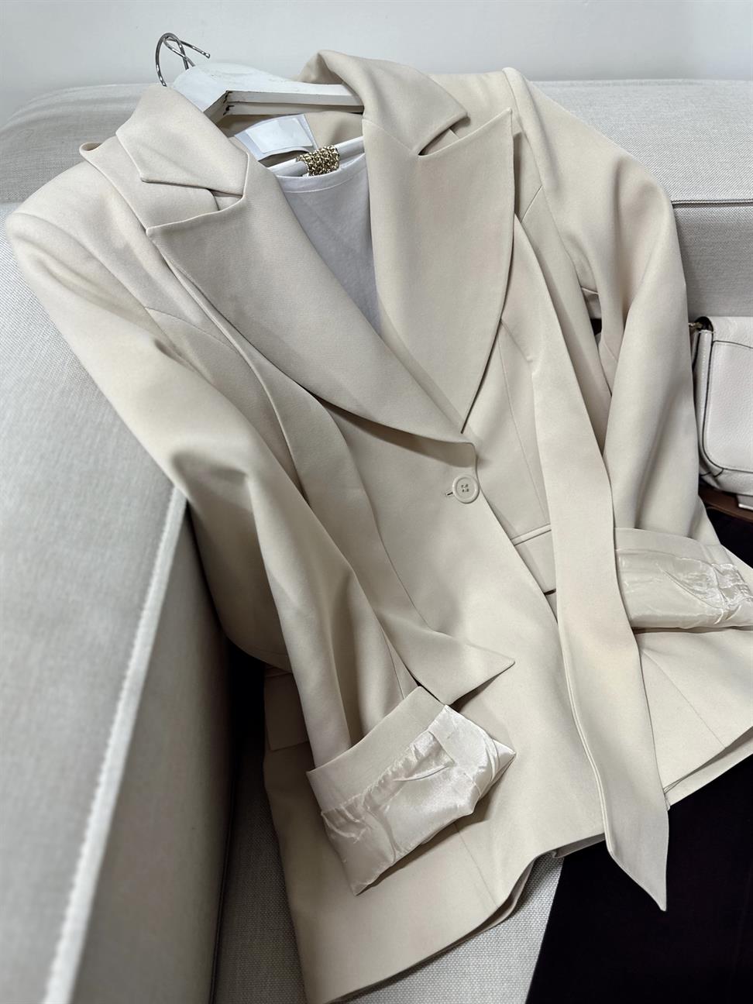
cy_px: 502
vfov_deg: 71.6
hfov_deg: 56.8
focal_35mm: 24
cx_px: 376
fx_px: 696
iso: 160
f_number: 1.78
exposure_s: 1/50
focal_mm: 6.86
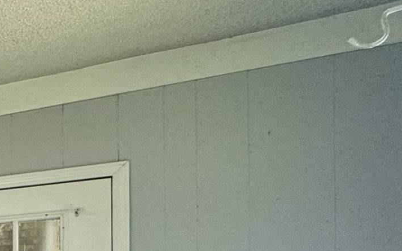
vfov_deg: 19.0
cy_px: 312
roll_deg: -0.2
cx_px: -414
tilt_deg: +0.4
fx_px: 701
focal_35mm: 64
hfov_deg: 18.8
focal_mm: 2.22
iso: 100
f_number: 2.2
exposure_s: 1/120
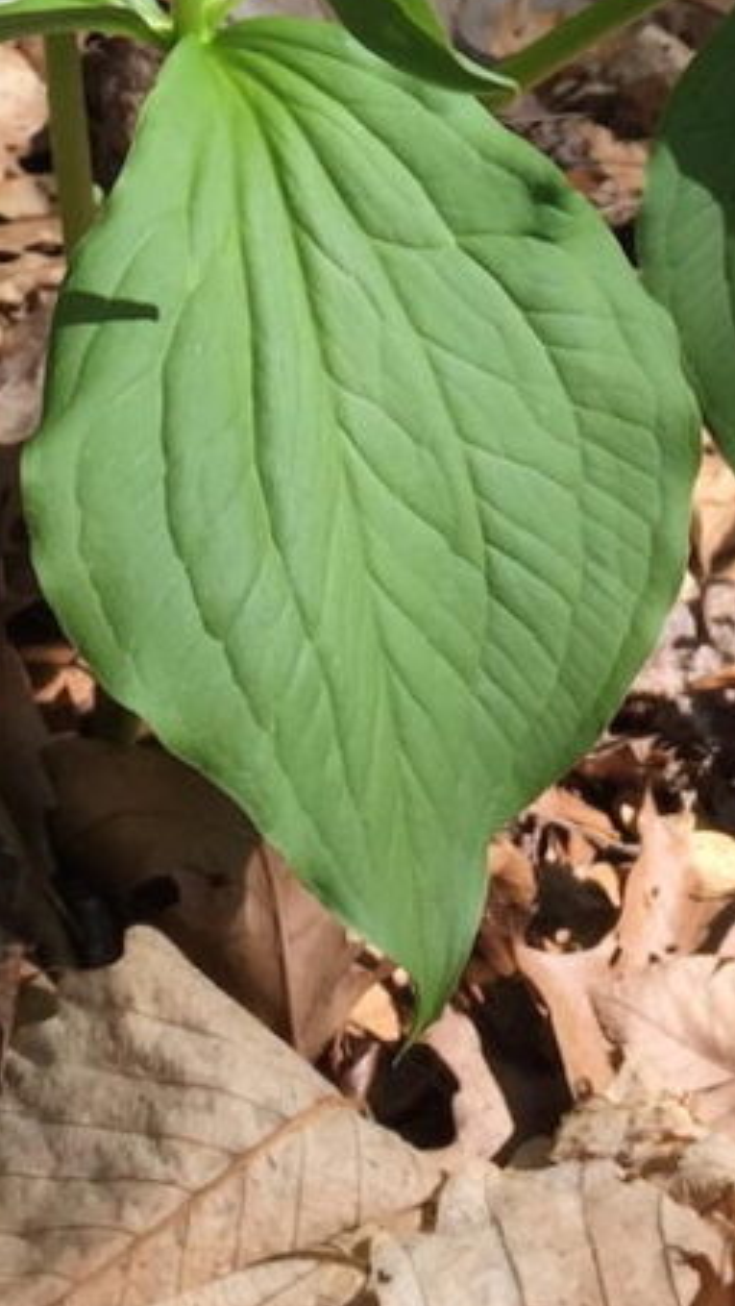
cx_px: 412
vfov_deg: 21.0
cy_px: -159
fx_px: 3324
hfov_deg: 12.6
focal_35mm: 96
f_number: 2.2
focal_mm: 4.15
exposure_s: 1/860
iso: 32
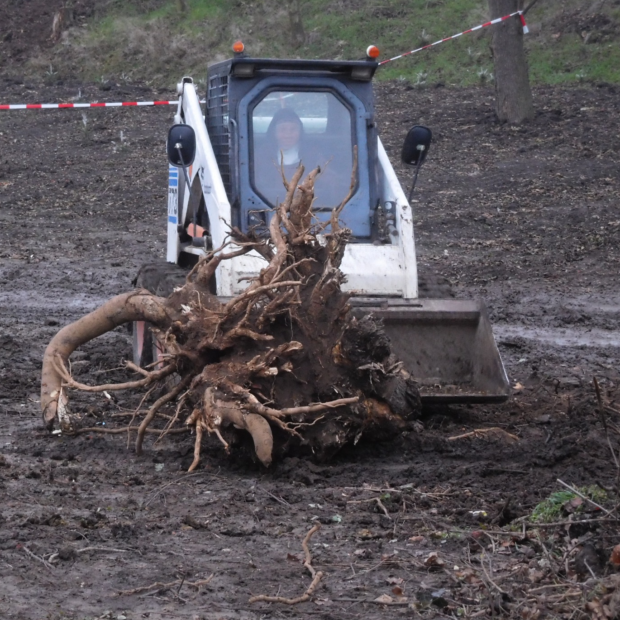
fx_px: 2168
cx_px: 256
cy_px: 311
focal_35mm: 107
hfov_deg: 16.3
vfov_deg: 16.3
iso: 1000
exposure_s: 1/15
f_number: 4.7
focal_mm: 16.1
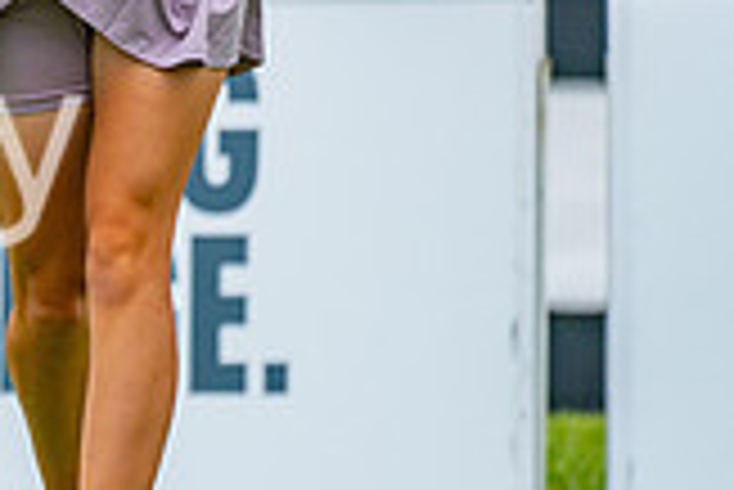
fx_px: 21815
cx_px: -491
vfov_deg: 1.3
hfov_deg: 1.9
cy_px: -79
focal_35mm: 1069
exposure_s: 1/3200
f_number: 4.5
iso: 400
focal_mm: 300
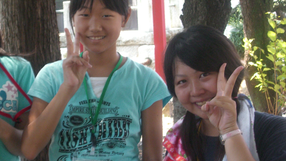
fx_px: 940
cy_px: 61
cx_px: 113
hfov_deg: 17.3
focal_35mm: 124
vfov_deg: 9.8
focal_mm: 15.3
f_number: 4.6
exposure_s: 1/80
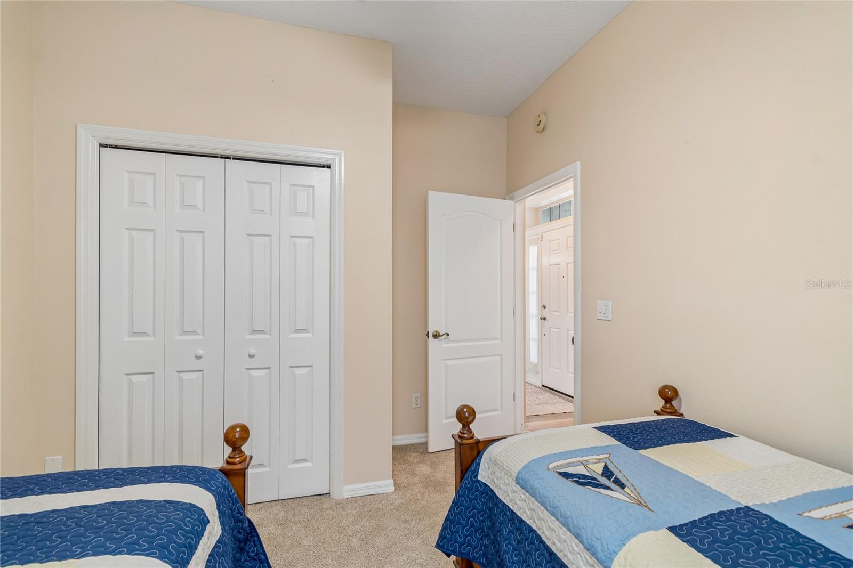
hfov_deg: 100.4
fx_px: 355
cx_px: 426
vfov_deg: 77.3
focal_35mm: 15
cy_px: 284
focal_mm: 10
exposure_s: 1/1.67
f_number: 7.1
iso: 100
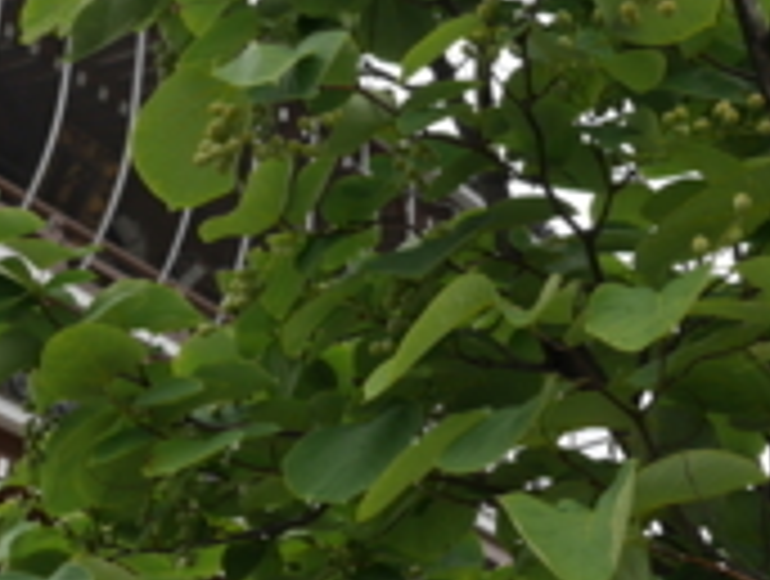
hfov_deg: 20.8
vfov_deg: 16.3
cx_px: 9
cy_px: 196
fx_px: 2028
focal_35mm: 91
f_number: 5.6
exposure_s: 1/250
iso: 200
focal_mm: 13
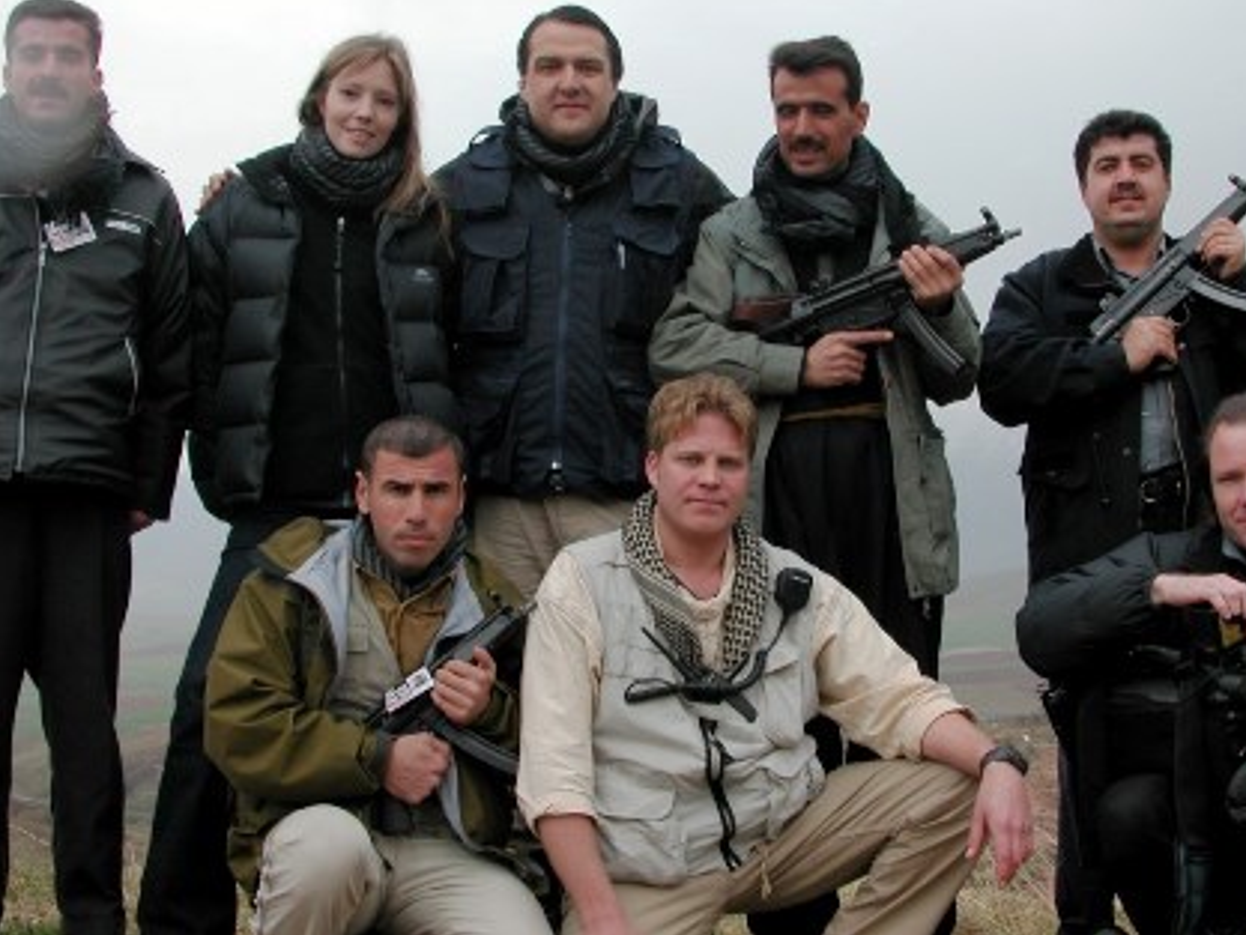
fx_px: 1872
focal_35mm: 52
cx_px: 681
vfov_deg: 28.0
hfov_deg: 36.8
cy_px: 438
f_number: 5
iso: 100
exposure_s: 1/165
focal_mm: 8.9
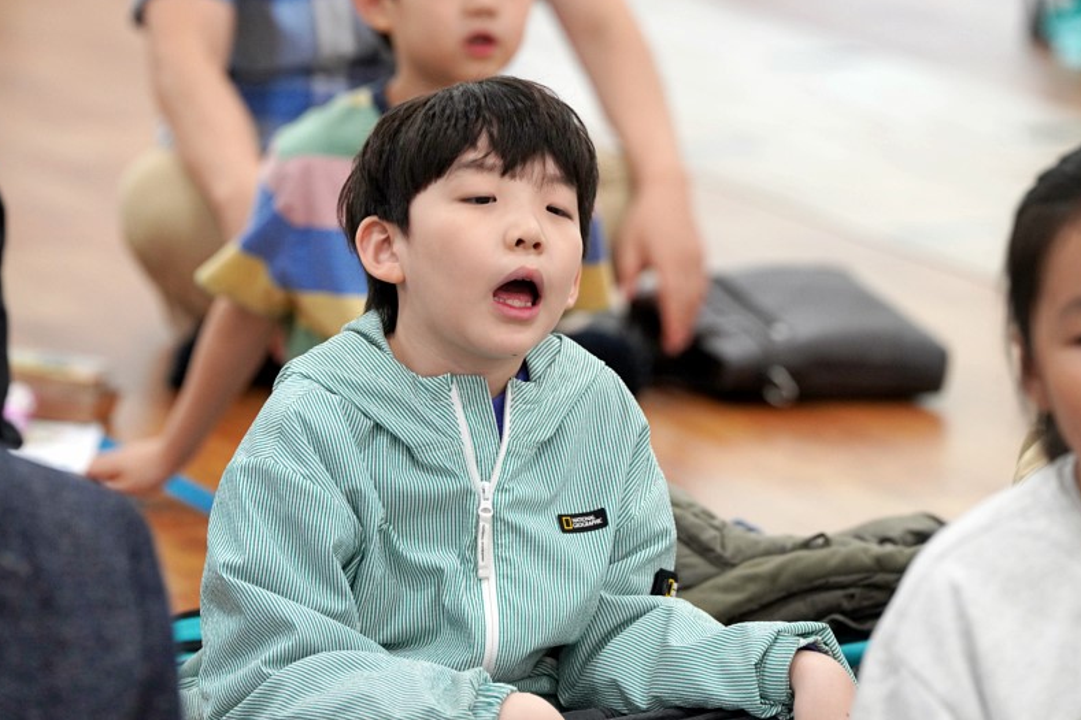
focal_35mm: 228
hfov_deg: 9.0
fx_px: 6846
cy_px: 331
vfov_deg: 6.0
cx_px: 556
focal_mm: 200
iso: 2500
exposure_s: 1/250
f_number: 4
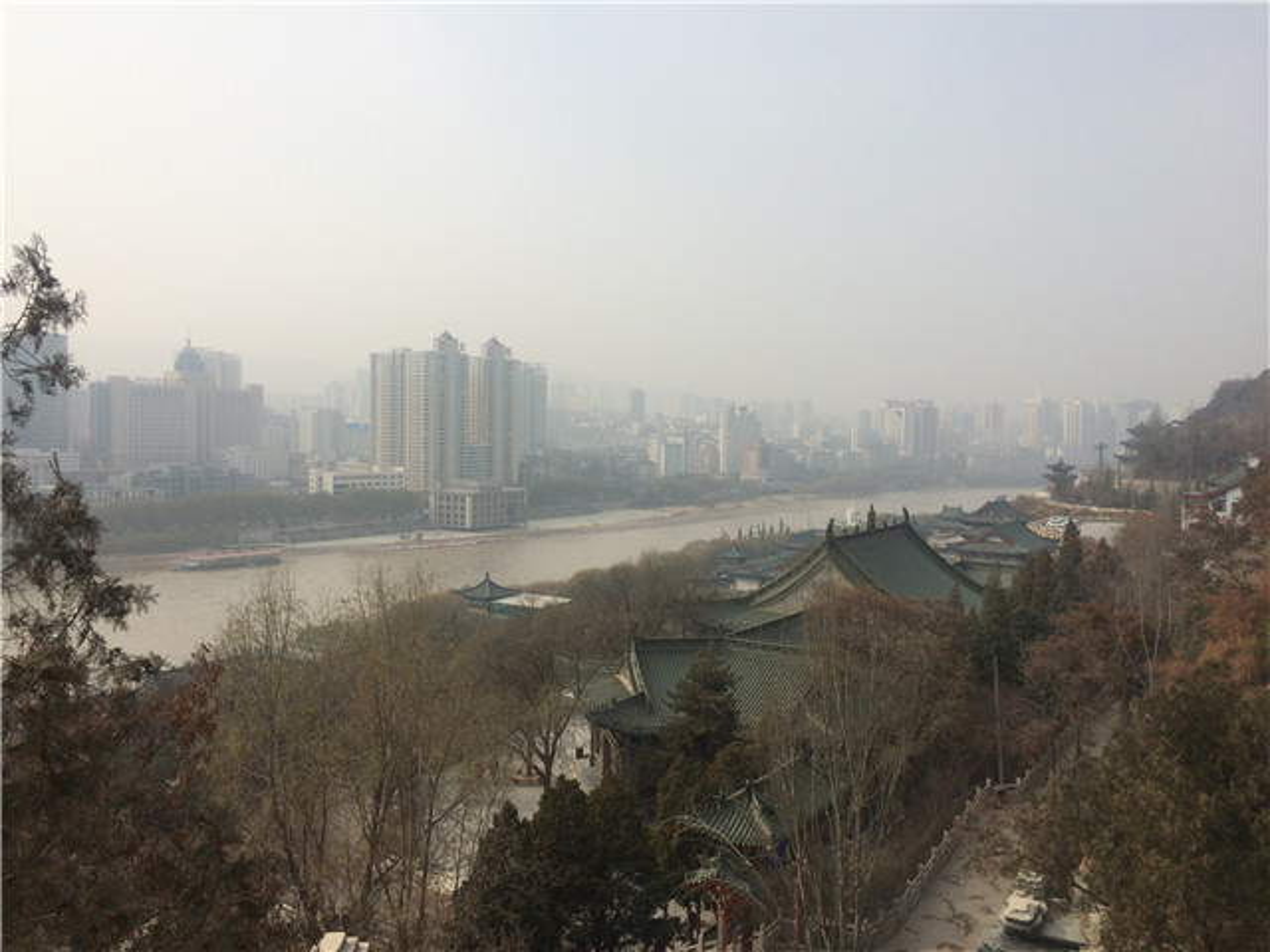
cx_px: 635
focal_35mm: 29
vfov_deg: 48.2
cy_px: 476
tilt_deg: -2.8
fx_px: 1064
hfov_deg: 61.7
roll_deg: +0.3
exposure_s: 1/3165
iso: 32
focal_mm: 4.15
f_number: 2.2
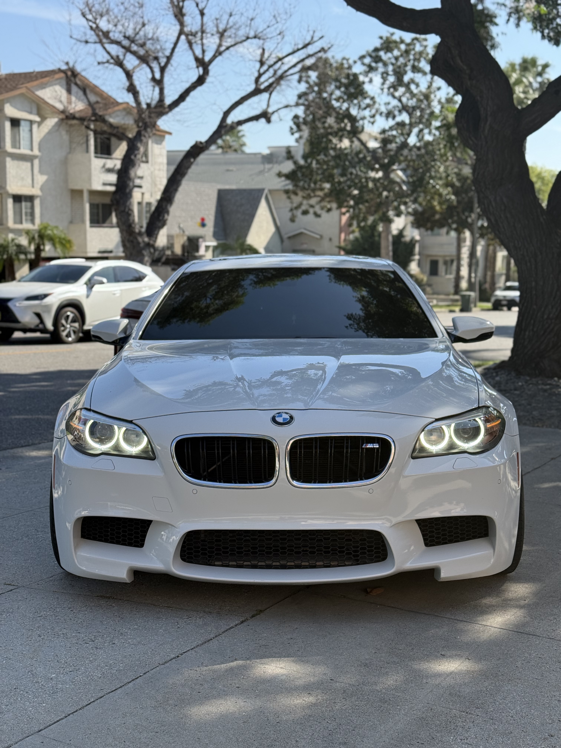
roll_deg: -0.6
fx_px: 1037
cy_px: 374
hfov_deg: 30.3
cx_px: 280
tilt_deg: -7.6
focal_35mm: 48
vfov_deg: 39.7
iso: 64
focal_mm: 6.76
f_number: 1.78
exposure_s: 1/2494
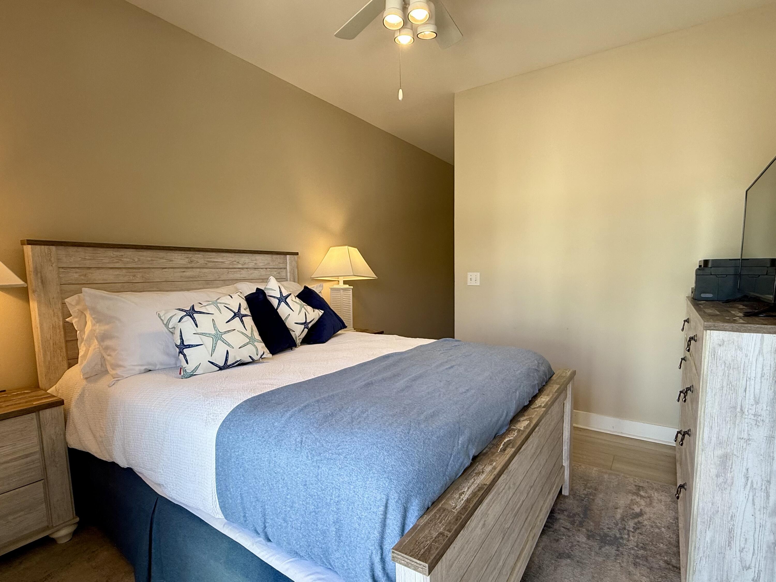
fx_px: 314
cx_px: 388
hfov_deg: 102.1
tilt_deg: -5.3
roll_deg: -0.1
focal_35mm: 14
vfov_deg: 85.7
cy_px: 291
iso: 100
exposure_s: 1/120
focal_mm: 2.22
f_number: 2.2
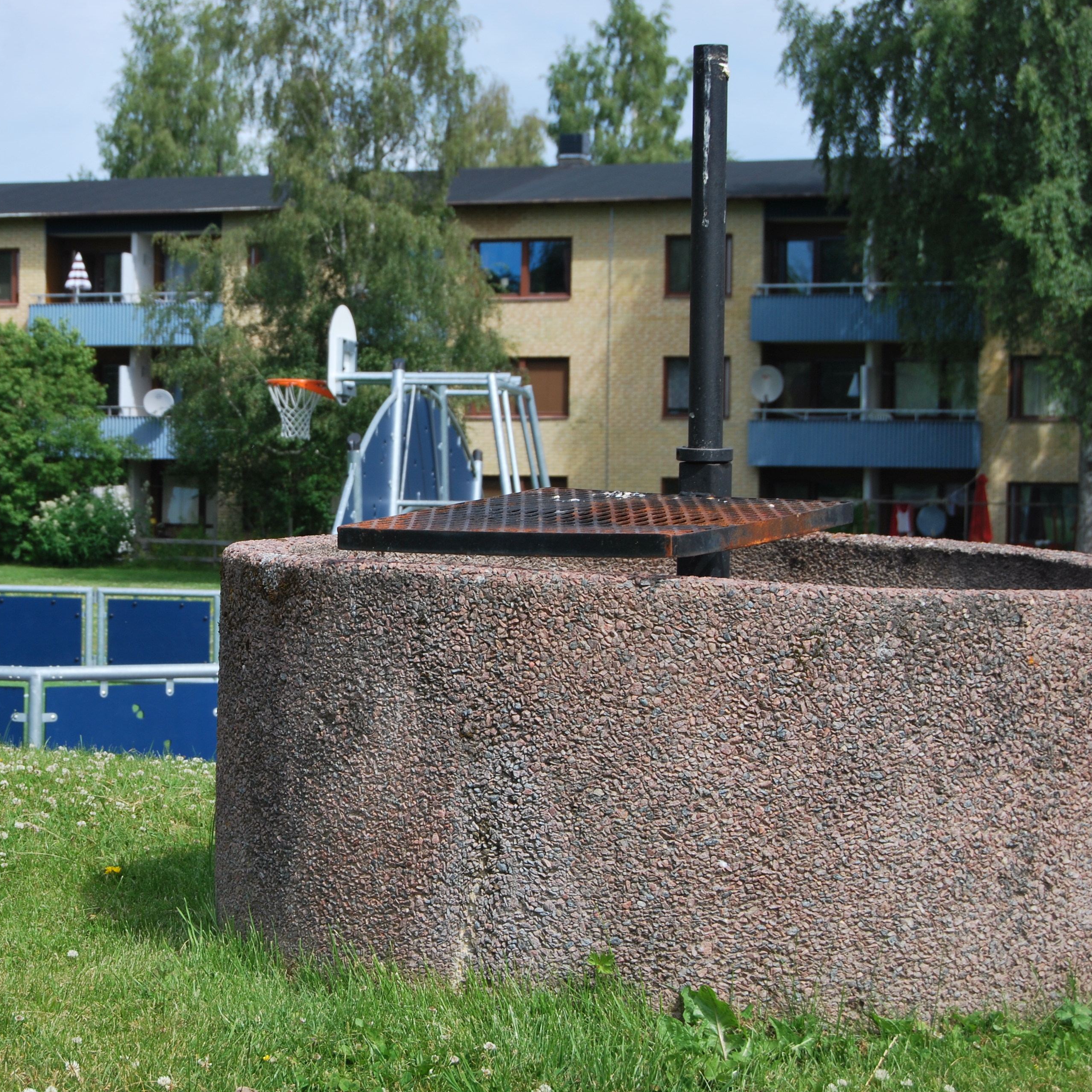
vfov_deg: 20.0
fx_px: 3092
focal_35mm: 87
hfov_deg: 19.9
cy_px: 542
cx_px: 273
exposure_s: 1/200
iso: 100
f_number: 8
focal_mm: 45
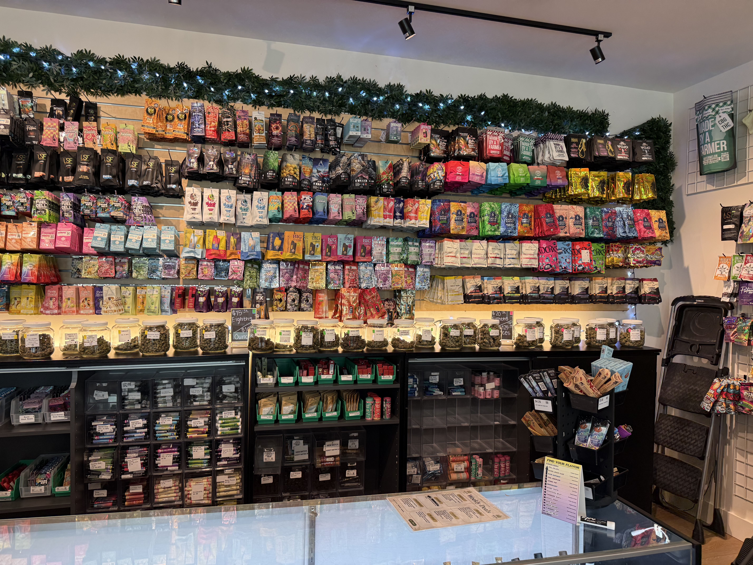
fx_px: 522
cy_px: 282
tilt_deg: +0.1
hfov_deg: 71.6
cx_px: 376
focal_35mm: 24
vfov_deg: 56.8
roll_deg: -1.0
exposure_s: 1/60
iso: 160
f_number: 1.78
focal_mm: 6.76
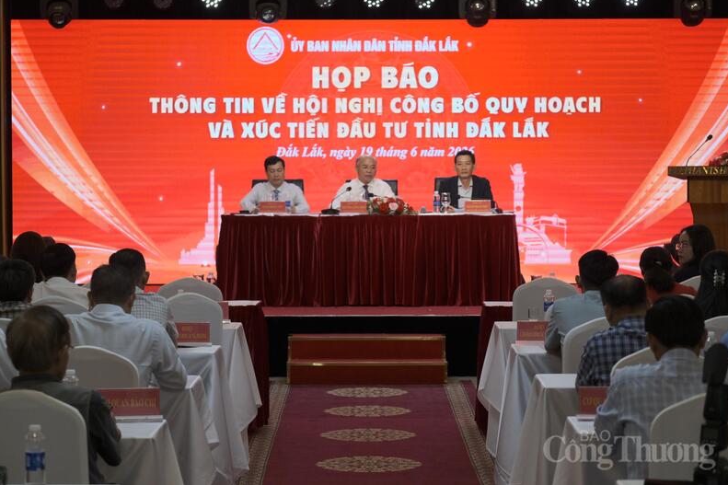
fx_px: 1860
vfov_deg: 14.9
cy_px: 241
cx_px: 366
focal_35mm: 92
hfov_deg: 22.1
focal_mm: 60.7
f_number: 3.6
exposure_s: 1/180
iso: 800
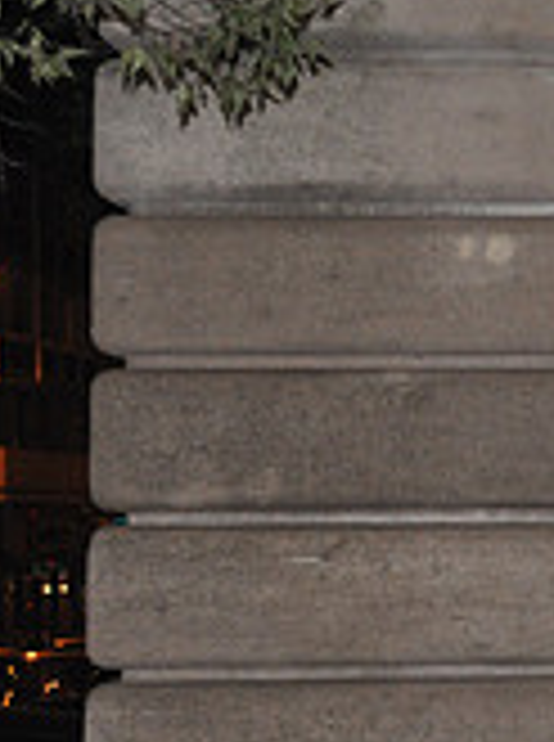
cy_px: 618
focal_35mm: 178
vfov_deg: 11.1
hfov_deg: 7.9
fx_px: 3807
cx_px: 1189
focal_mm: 35
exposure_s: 1/60
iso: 800
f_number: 5
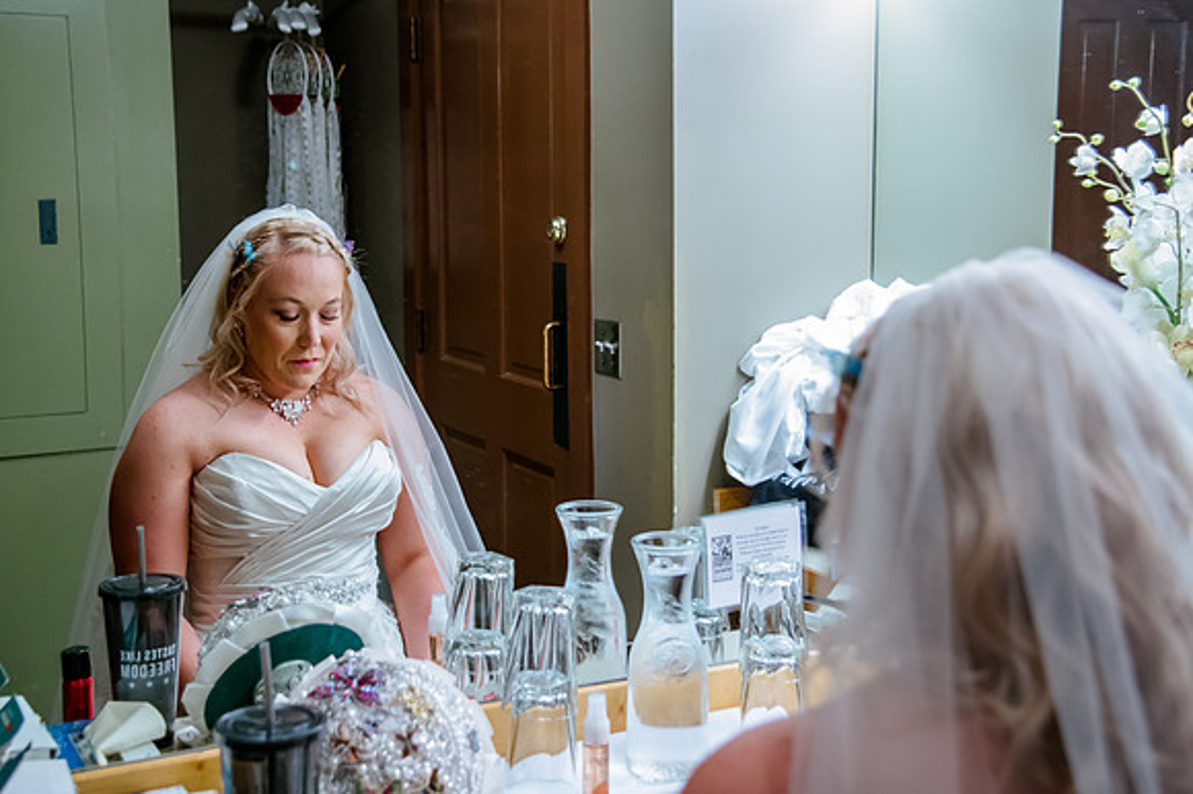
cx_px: 600
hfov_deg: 39.5
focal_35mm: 50
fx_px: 1661
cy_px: 359
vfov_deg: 26.9
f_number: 4
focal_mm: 44
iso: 2500
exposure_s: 1/80
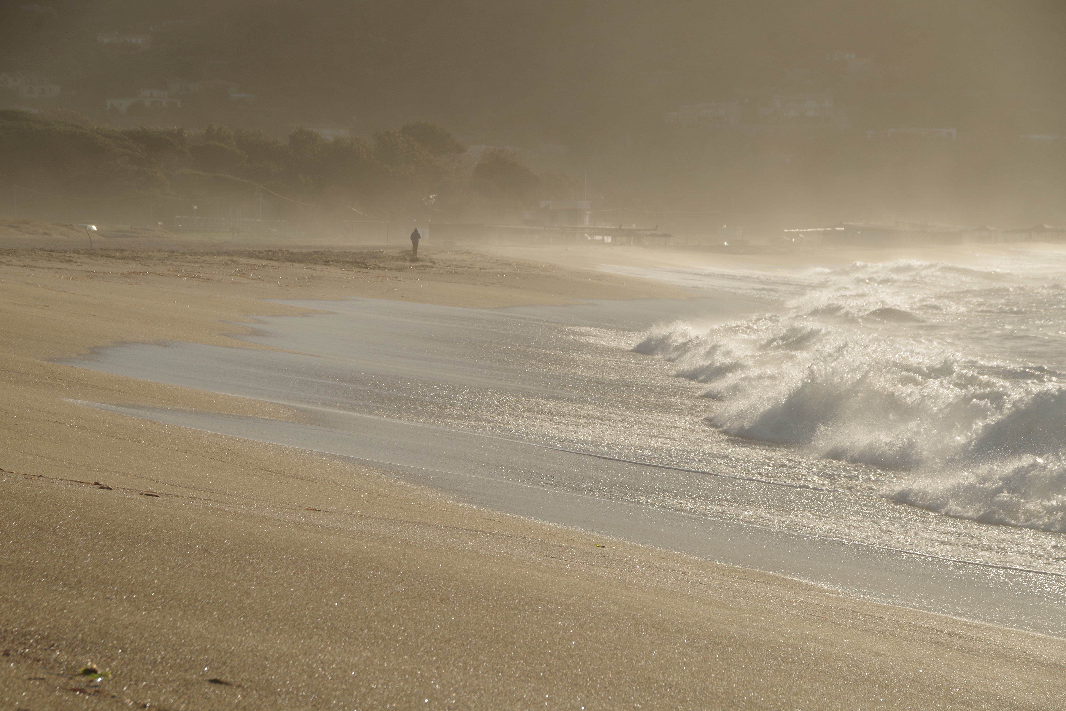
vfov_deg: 10.4
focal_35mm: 132
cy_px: 356
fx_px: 3908
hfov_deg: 15.5
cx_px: 533
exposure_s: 1/400
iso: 100
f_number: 8
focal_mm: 88
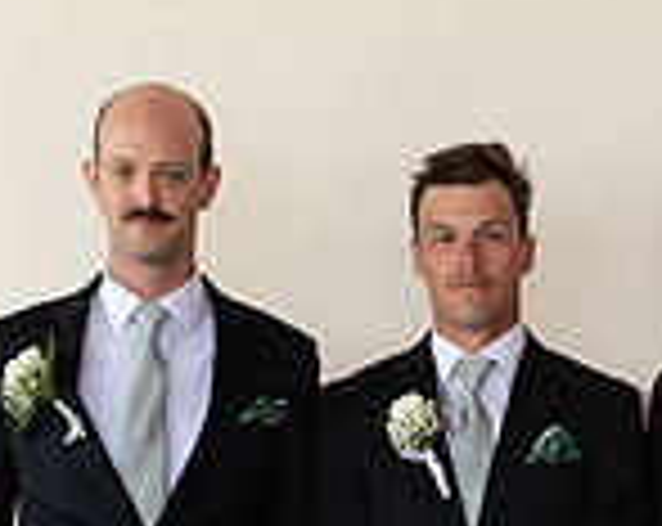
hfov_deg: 12.2
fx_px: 3050
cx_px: 698
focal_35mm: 156
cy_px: 762
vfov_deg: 9.6
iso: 400
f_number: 3.2
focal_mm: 42
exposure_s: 1/400
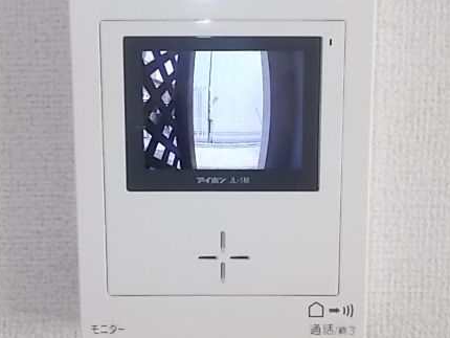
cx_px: 227
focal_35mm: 58
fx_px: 754
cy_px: 150
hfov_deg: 33.2
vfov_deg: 25.2
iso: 200
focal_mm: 6.9
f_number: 3.9
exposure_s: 1/30
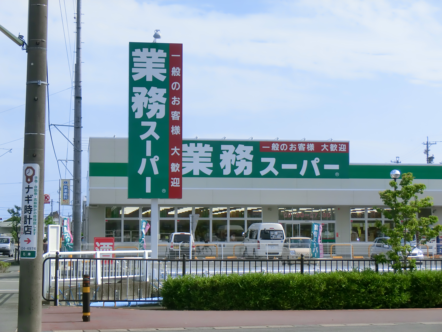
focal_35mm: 88
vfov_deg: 16.8
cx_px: 221
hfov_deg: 22.3
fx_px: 1124
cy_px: 166
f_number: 5.1
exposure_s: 1/640
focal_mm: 15.51
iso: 80
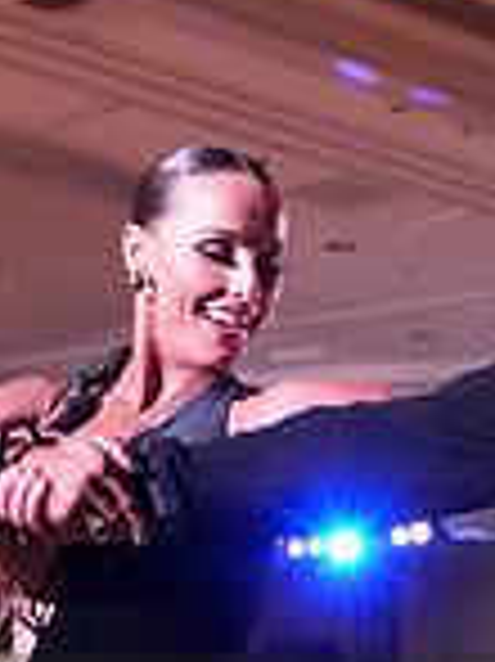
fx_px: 2616
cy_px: 806
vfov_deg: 14.0
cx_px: 470
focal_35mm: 137
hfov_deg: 10.7
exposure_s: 1/320
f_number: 5
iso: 6400
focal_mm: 36
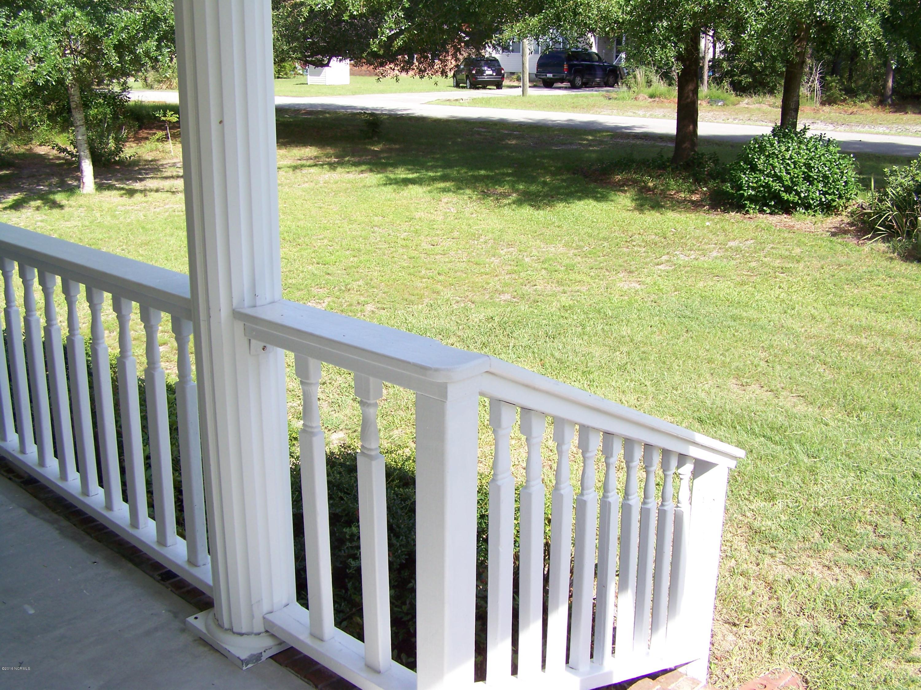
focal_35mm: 38
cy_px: 345
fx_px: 1011
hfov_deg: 49.0
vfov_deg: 37.7
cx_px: 460
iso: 64
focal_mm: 6.3
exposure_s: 1/400
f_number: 4
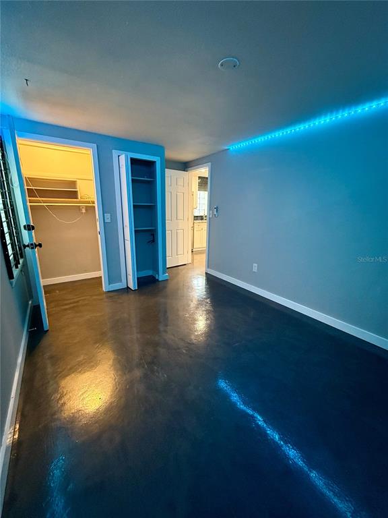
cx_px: 194
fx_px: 209
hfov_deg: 85.7
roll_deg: -1.5
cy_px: 259
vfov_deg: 102.1
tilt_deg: -13.4
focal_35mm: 14
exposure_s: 1/41
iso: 400
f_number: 2.2
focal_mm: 2.22
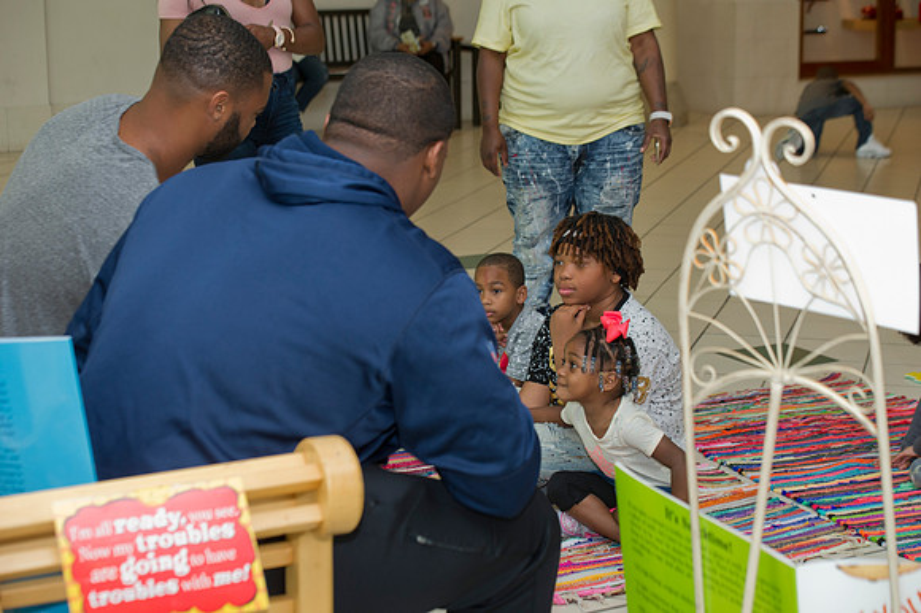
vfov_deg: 19.4
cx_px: 460
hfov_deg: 28.9
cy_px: 306
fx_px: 1790
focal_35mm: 70
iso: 1250
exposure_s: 1/200
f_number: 5.6
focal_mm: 70
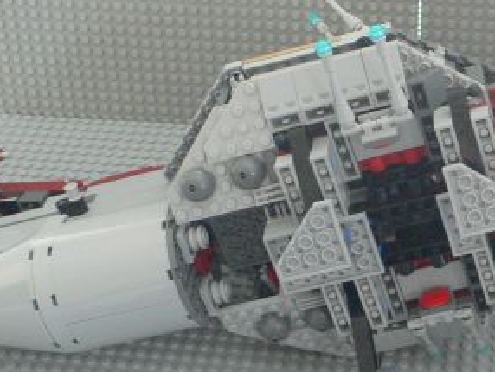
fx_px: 1088
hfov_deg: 25.0
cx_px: 434
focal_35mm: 76
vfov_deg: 19.4
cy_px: 142
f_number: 2.8
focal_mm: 6.3
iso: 200
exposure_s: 1/13
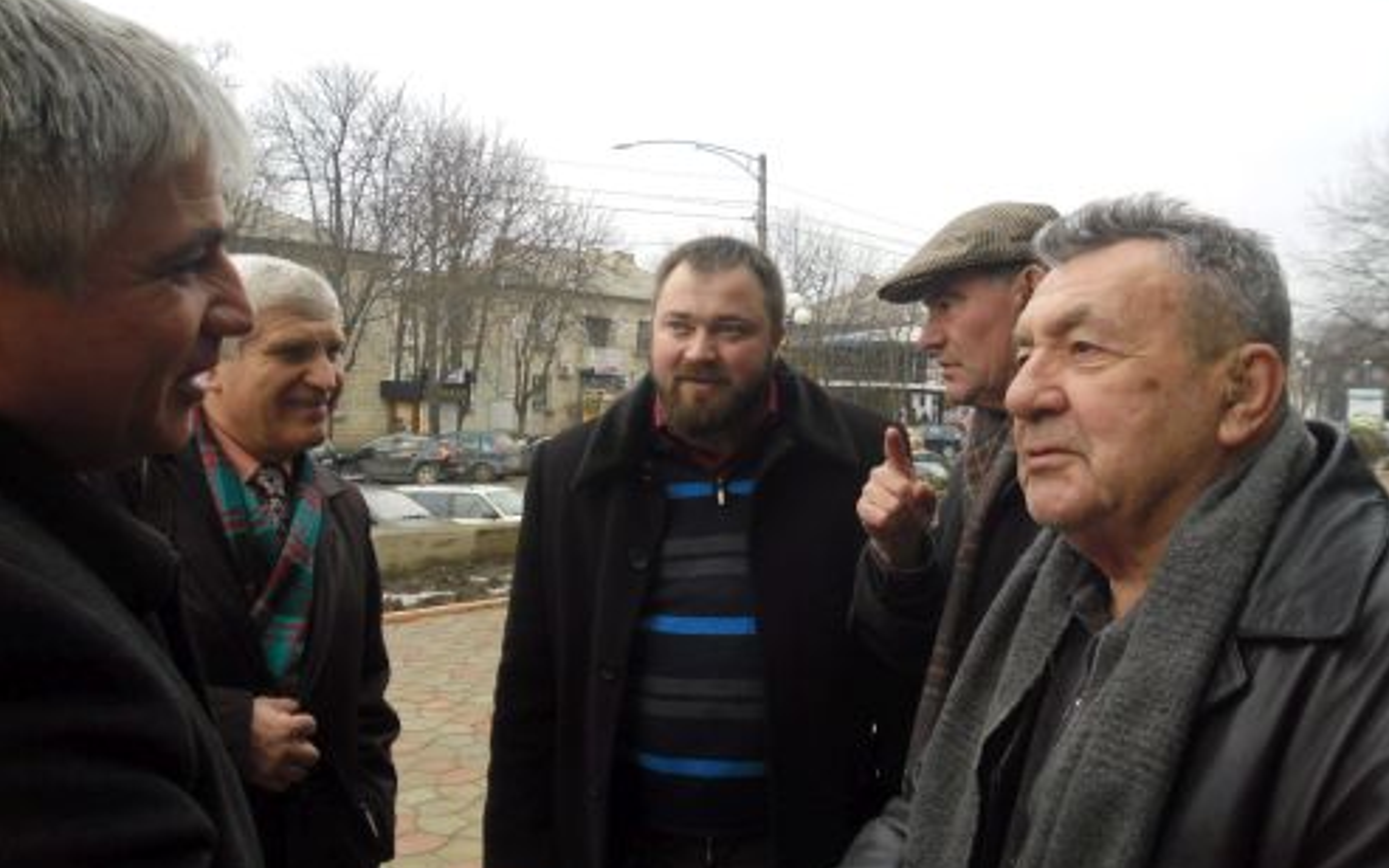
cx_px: 702
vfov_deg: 43.1
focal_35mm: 29
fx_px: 1098
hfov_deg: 64.6
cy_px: 441
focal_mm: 4.9
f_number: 3.5
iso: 80
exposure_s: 1/206
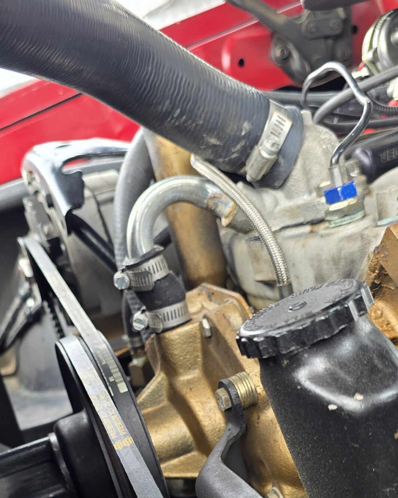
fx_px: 633
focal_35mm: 43
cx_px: 165
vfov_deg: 39.8
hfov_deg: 34.8
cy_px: 448
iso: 64
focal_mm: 6.3
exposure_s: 1/180
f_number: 1.7
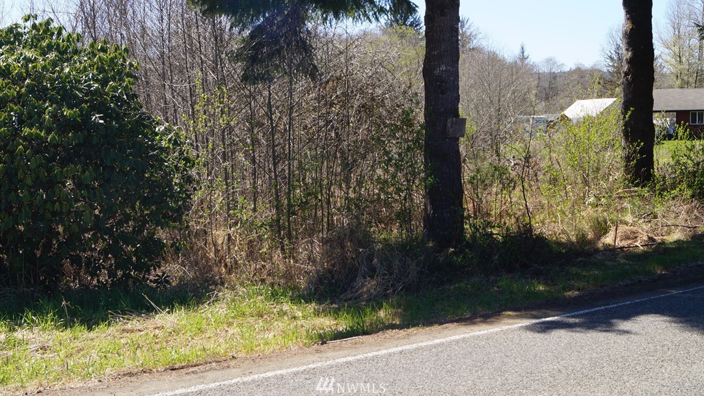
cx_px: 352
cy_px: 175
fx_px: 765
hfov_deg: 49.4
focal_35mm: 41
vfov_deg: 29.0
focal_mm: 26
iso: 100
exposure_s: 1/80
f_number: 9
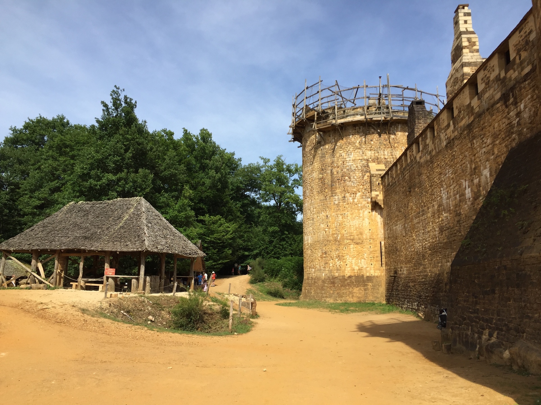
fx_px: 453
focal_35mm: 29
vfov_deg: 48.2
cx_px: 270
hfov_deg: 61.7
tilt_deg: +10.3
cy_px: 202
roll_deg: -0.4
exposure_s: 1/1464
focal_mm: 4.15
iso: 32
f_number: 2.2
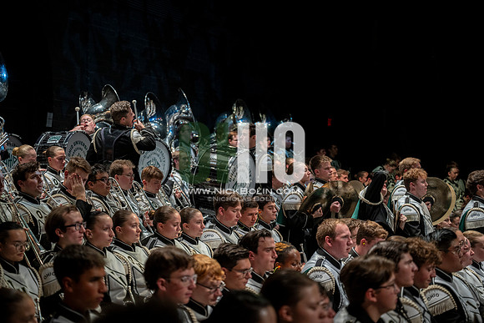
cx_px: 242
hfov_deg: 28.8
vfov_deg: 19.5
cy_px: 162
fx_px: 941
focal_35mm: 70
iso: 800
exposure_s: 1/500
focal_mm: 70
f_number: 2.8
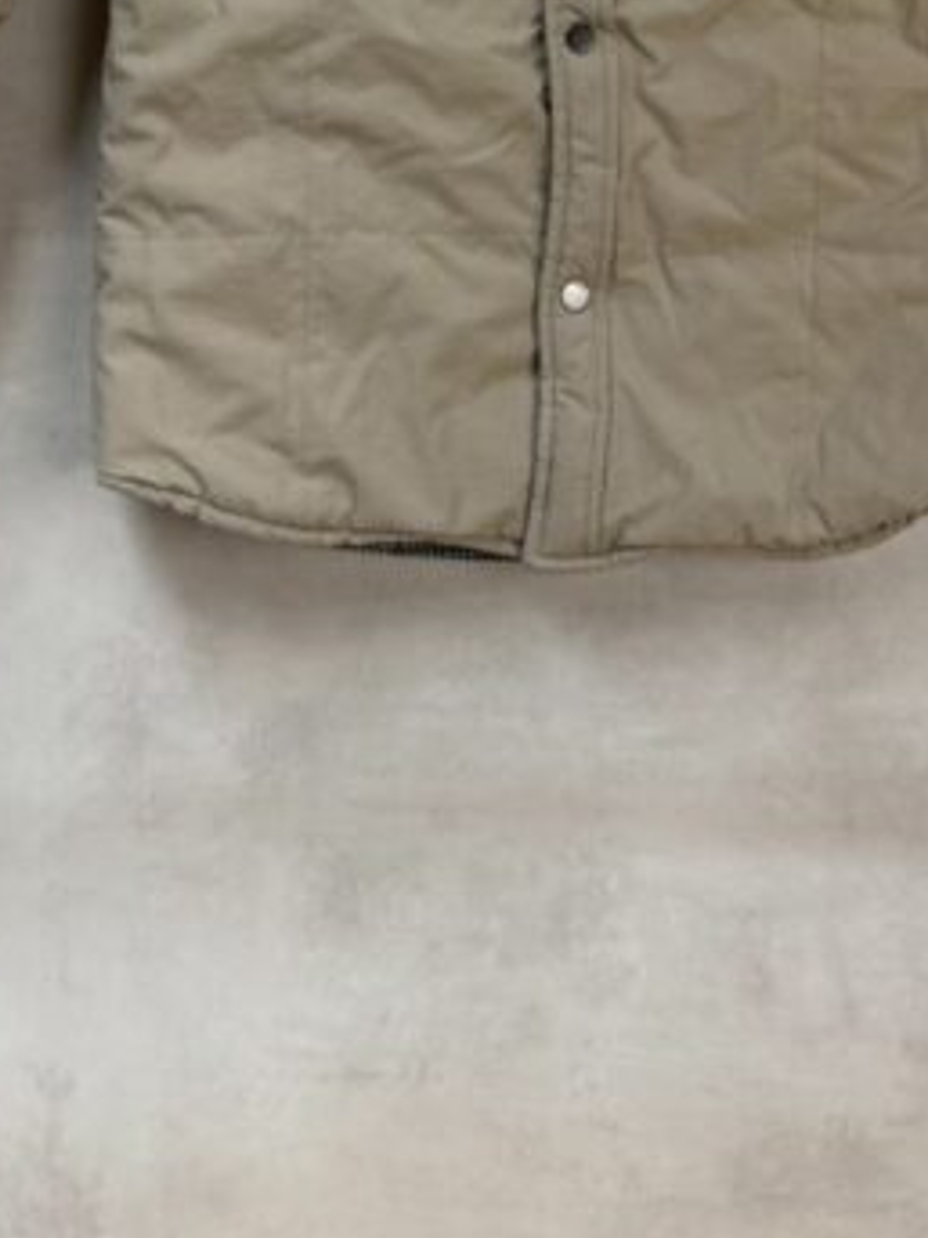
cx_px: 632
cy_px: -173
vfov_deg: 30.2
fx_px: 2003
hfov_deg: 25.9
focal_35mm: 56
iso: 64
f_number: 1.78
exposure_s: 1/174
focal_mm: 6.76
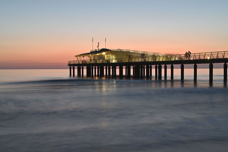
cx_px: 114
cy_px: 76
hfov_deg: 40.4
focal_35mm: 49
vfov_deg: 27.5
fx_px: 310
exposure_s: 5
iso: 100
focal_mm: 49
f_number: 11
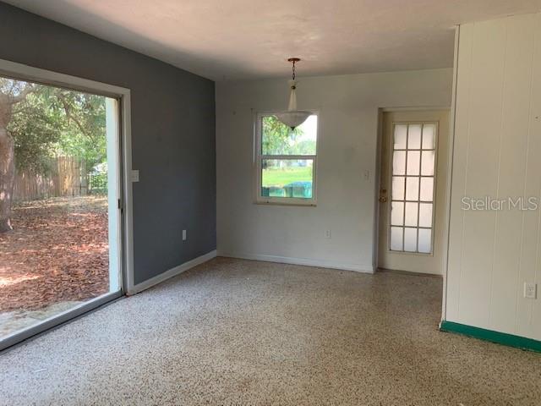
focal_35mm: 26
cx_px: 270
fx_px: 406
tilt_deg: -4.2
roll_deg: -0.3
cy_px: 203
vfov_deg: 53.1
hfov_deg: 67.3
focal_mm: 4.25
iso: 64
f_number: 1.8
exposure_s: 1/121
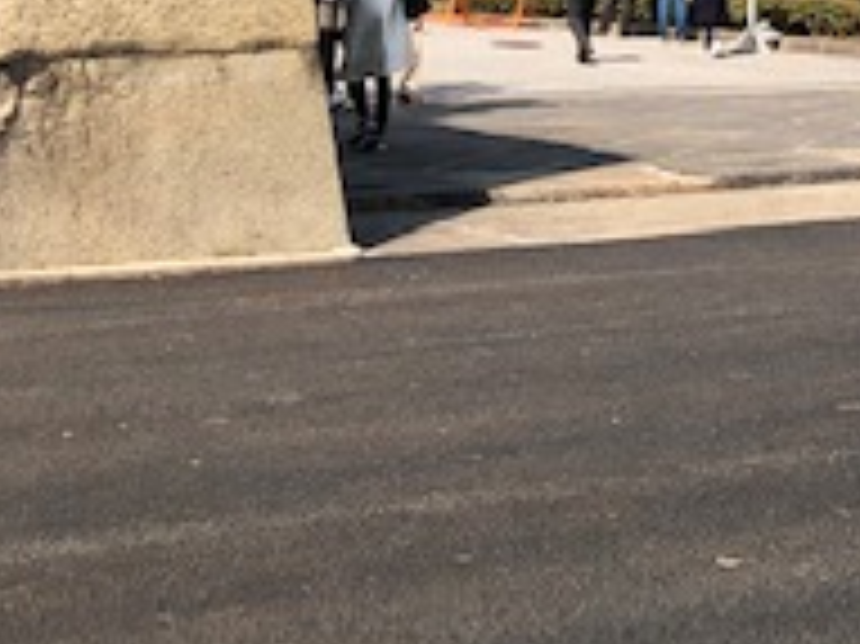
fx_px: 2334
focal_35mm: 94
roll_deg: +0.0
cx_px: 819
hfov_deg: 20.3
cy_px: -320
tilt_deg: +5.9
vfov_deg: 14.6
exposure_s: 1/1297
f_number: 1.8
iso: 20
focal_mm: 3.99
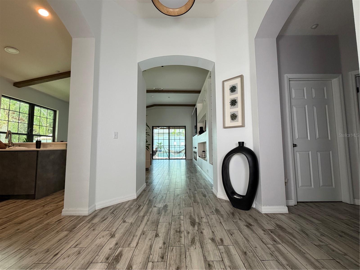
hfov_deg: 102.1
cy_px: 135
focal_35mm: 14
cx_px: 180
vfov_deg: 85.7
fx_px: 146
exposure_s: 1/120
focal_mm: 2.22
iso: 250
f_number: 2.2
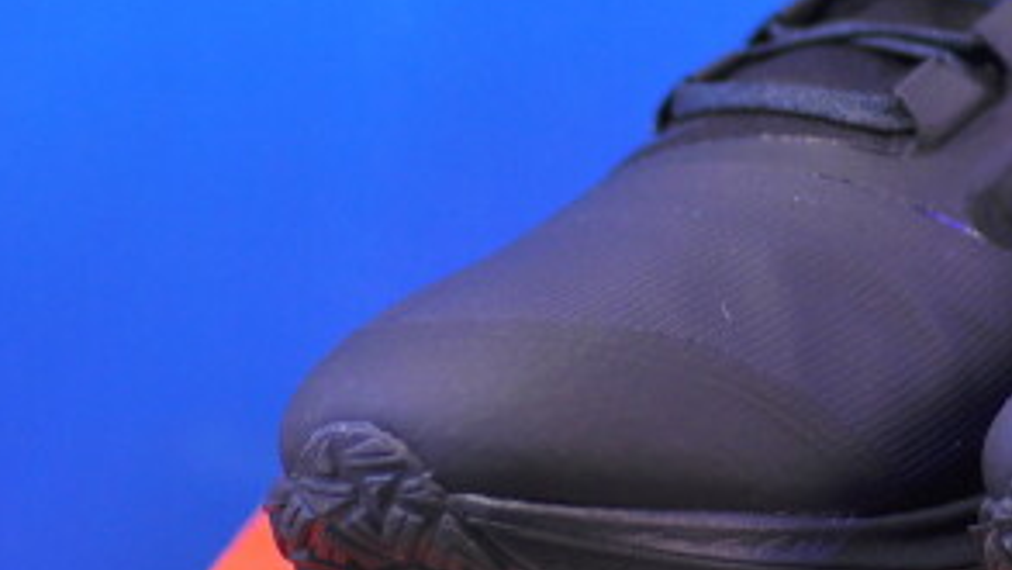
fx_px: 5744
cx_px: 1237
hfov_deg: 9.9
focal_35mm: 214
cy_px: -71
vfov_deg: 5.7
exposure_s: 1/320
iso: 250
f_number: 2
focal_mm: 50
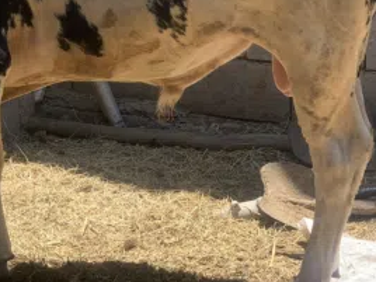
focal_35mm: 124
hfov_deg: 15.8
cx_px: 97
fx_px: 1347
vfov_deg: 11.9
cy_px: 94
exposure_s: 1/516
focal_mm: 6
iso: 16
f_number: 2.4
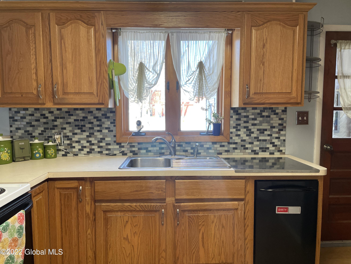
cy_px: 132
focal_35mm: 26
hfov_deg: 67.3
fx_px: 264
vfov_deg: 53.1
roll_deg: +0.4
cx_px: 176
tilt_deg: -3.9
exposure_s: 1/120
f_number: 1.6
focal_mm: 4.2
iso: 80
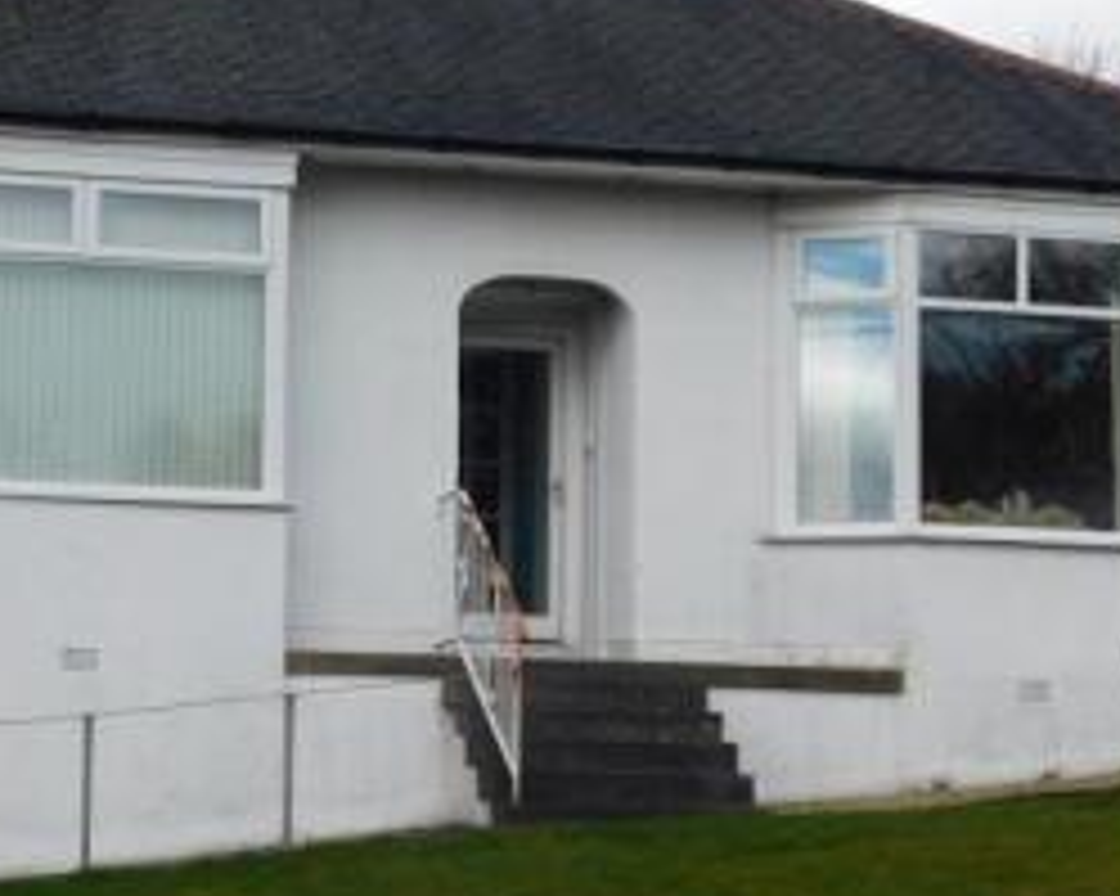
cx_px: 335
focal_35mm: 103
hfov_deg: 18.6
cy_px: 502
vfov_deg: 14.9
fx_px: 3413
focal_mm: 8
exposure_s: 1/800
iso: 125
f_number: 3.7
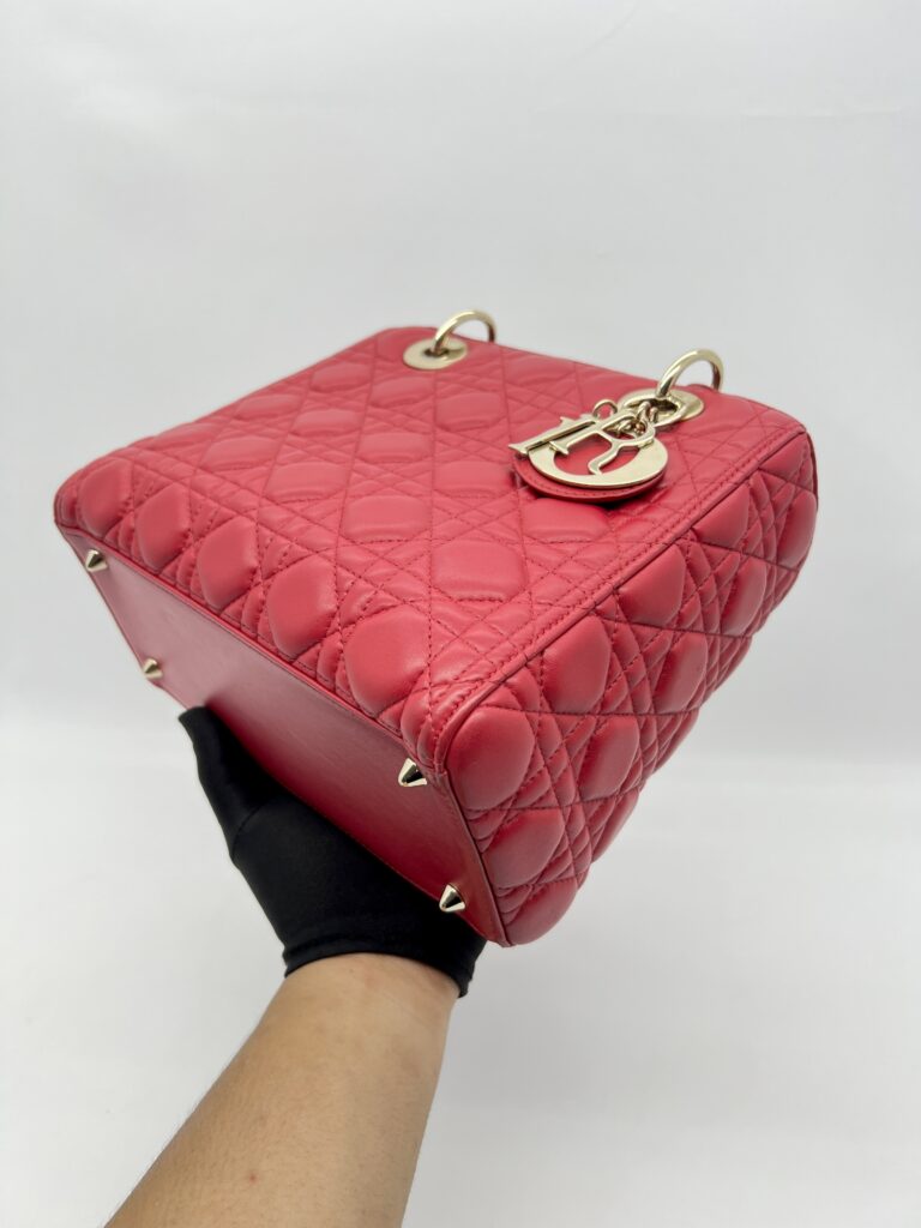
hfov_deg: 53.1
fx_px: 922
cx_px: 460
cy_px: 614
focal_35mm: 26
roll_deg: -1.0
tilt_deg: -24.7
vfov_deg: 67.3
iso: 40
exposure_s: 1/100
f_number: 1.5
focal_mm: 5.7
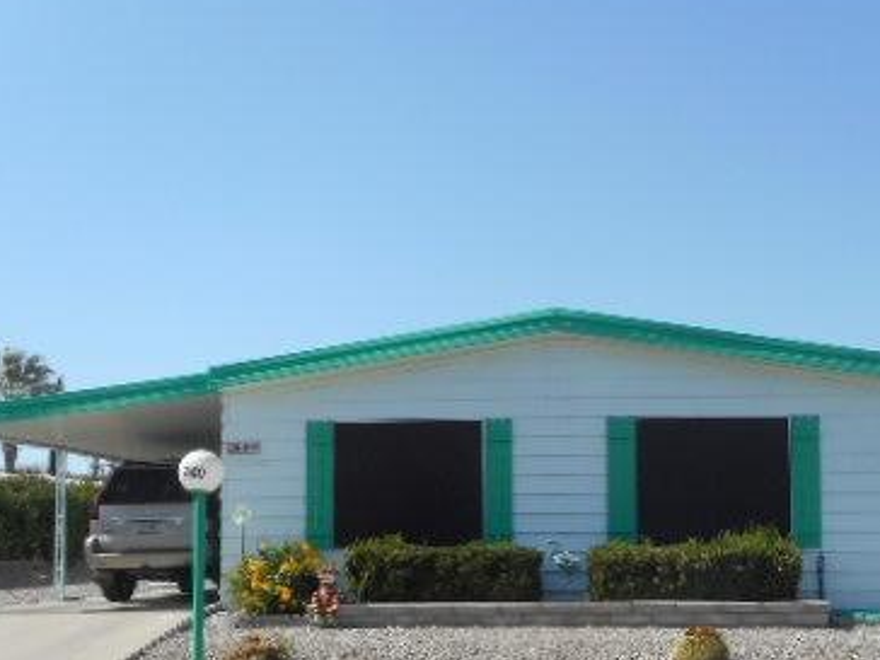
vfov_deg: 32.4
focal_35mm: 44
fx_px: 1119
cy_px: 471
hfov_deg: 42.7
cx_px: 532
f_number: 3.7
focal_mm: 4.5
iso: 80
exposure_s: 1/800
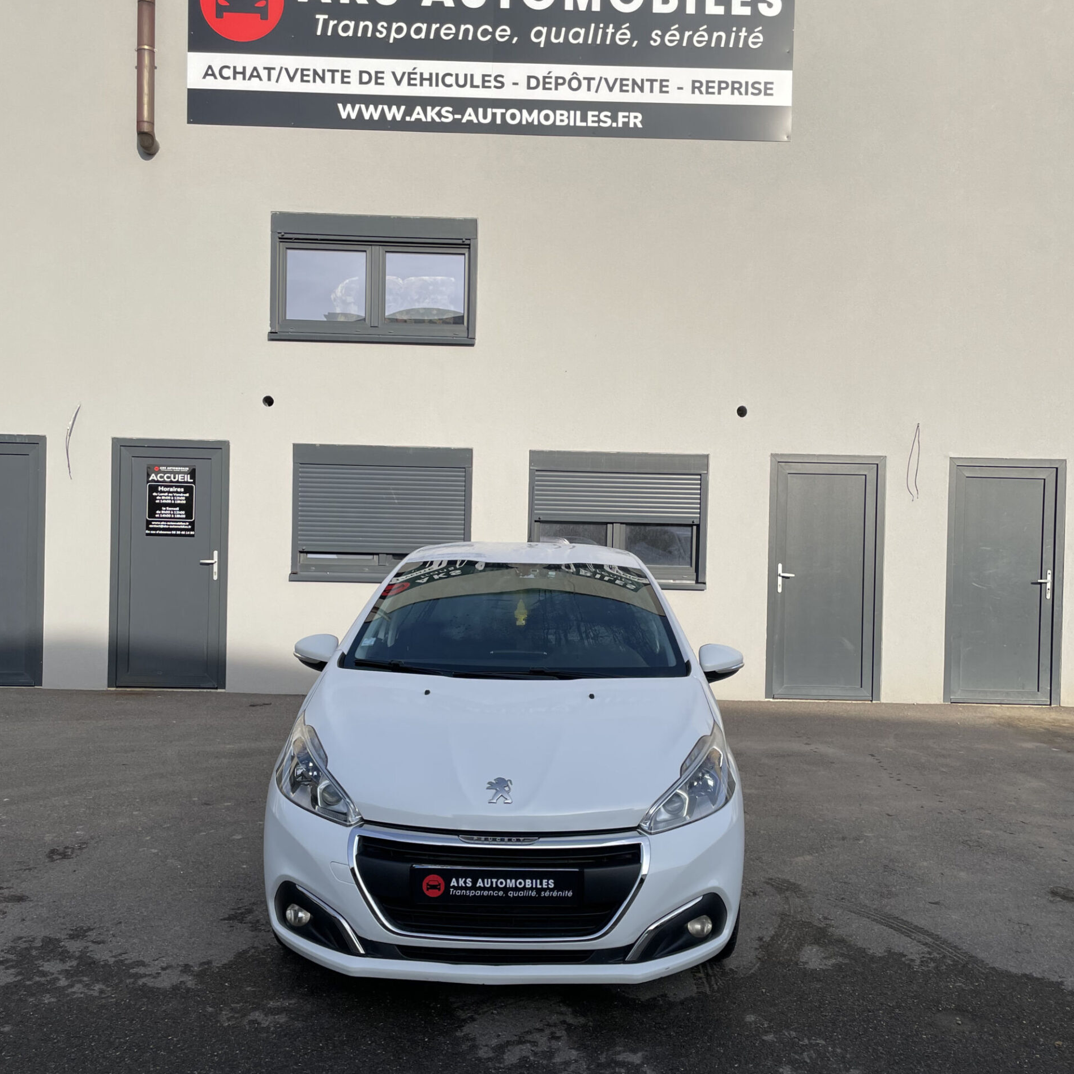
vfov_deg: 52.5
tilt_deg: +0.7
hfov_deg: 52.5
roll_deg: -1.2
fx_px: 1088
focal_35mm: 31
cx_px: 532
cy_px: 543
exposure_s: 1/3125
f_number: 1.6
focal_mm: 4.2
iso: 32
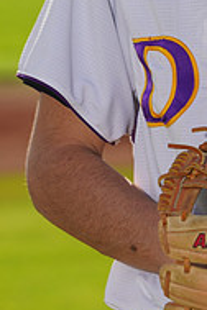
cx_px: 305
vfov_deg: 2.9
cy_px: -56
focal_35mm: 720
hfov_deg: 1.9
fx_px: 6210
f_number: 9
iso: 100
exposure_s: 1/250
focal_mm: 235
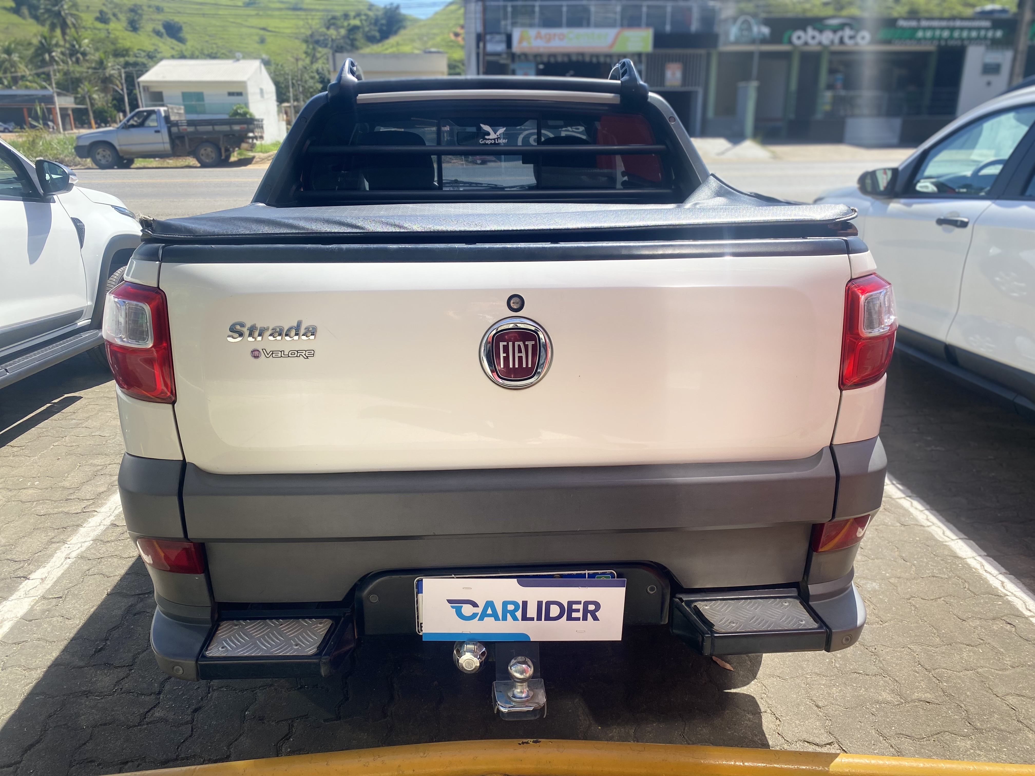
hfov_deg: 67.3
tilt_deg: -17.5
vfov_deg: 53.1
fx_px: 777
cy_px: 388
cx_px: 518
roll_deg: +0.2
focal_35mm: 26
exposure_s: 1/1447
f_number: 1.8
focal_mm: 4.25
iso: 32
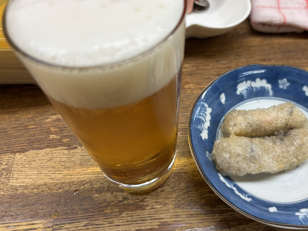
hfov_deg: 54.7
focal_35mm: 33
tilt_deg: -51.4
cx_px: 193
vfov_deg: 42.9
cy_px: 102
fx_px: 294
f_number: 1.6
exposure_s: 1/100
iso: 80
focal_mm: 5.96
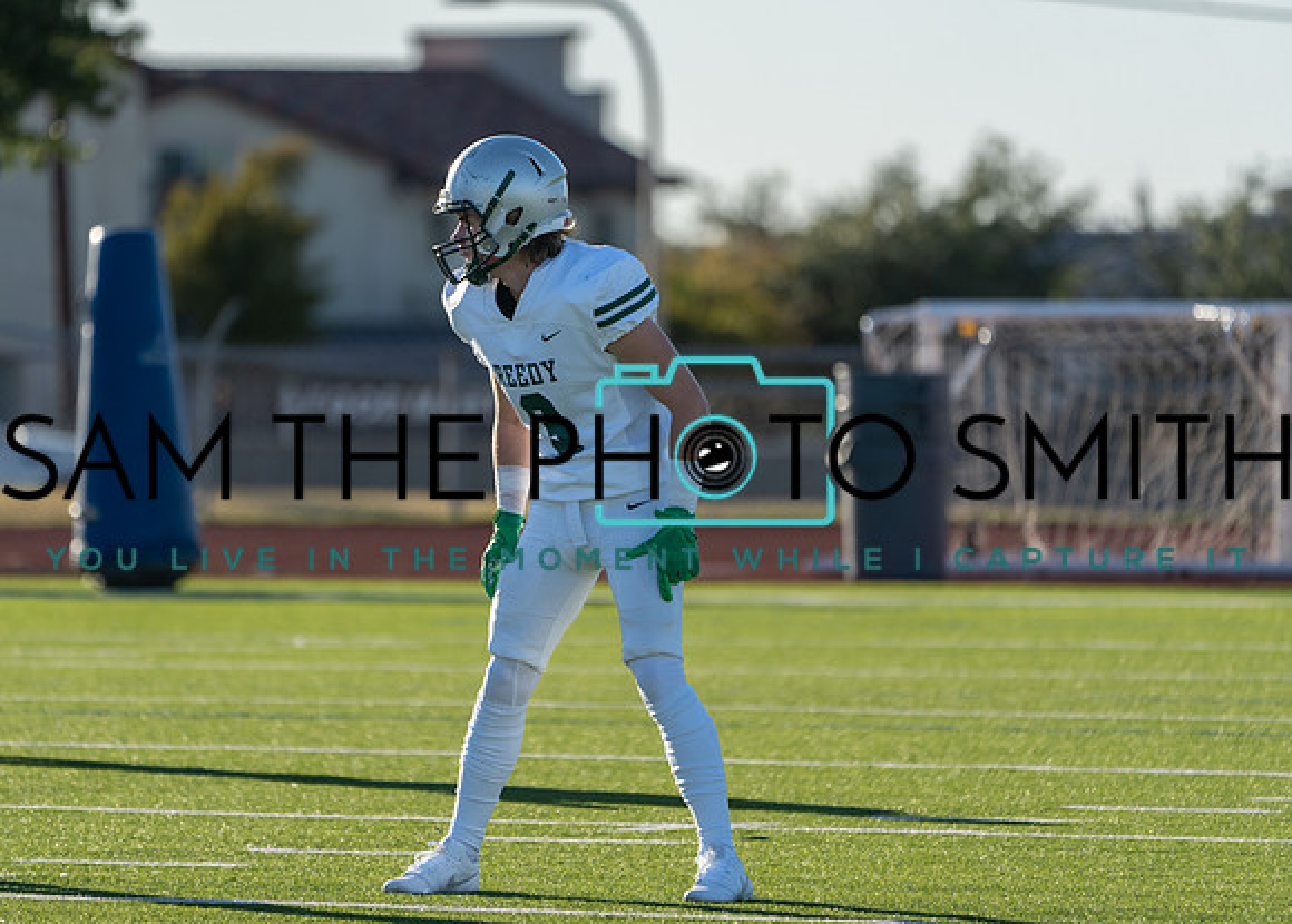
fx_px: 16356
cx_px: 581
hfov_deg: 4.5
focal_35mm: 445
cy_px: 450
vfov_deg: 3.2
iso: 500
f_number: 5.6
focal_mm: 400
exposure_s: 1/1250
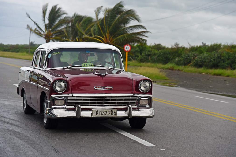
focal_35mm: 122
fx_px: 800
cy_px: 78
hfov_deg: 16.8
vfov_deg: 11.3
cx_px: 119
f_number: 4.5
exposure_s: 1/400
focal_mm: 120
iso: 400
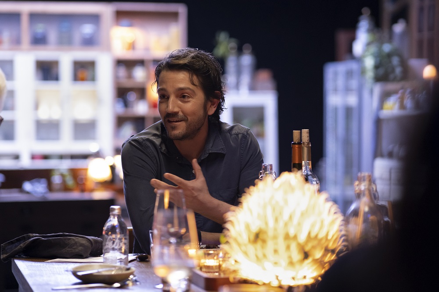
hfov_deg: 16.0
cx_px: 220
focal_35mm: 128
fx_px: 1560
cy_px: 146
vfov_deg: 10.7
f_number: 2
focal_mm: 85
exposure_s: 1/125
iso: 2500
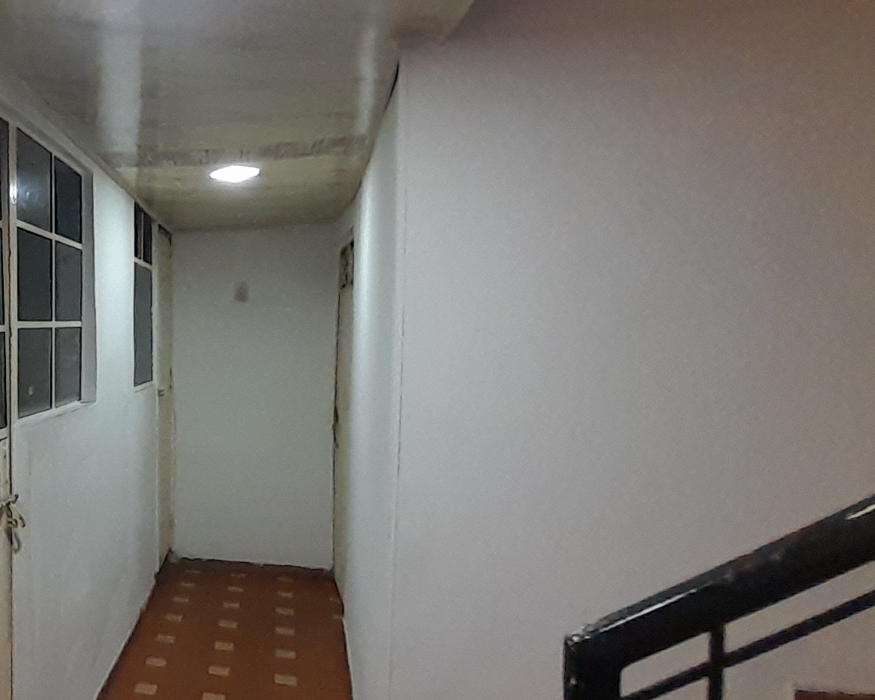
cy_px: 402
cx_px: 37
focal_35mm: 28
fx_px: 725
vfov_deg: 51.4
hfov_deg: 52.0
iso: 200
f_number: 2.2
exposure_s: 1/40
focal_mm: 1.13
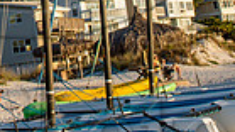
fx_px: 697
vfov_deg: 10.3
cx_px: 16
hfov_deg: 18.7
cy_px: -95
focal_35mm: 112
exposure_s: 1/125
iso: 100
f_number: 7.1
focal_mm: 24
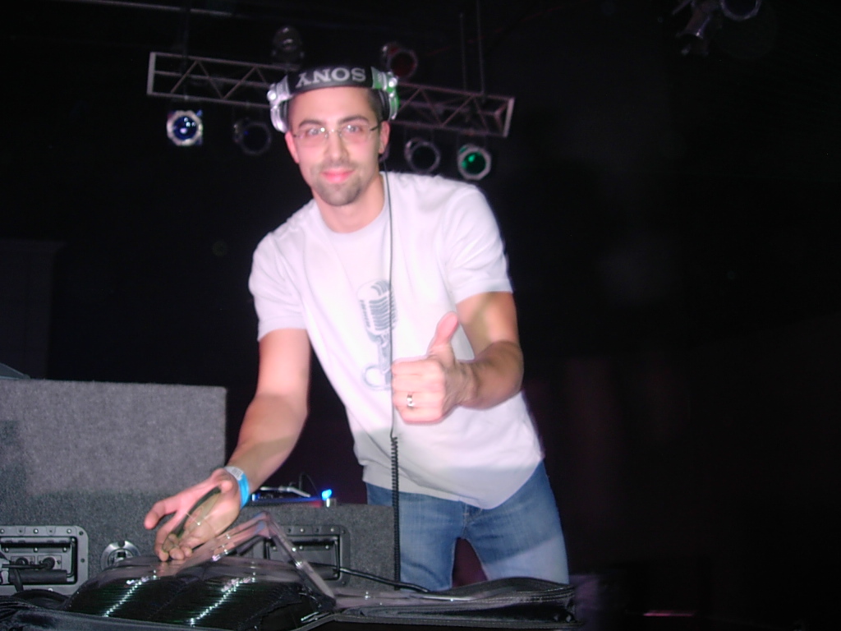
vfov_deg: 37.7
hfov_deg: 49.0
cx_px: 420
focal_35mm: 38
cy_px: 316
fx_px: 923
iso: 79
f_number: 2.8
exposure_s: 1/5.8
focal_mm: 7.8
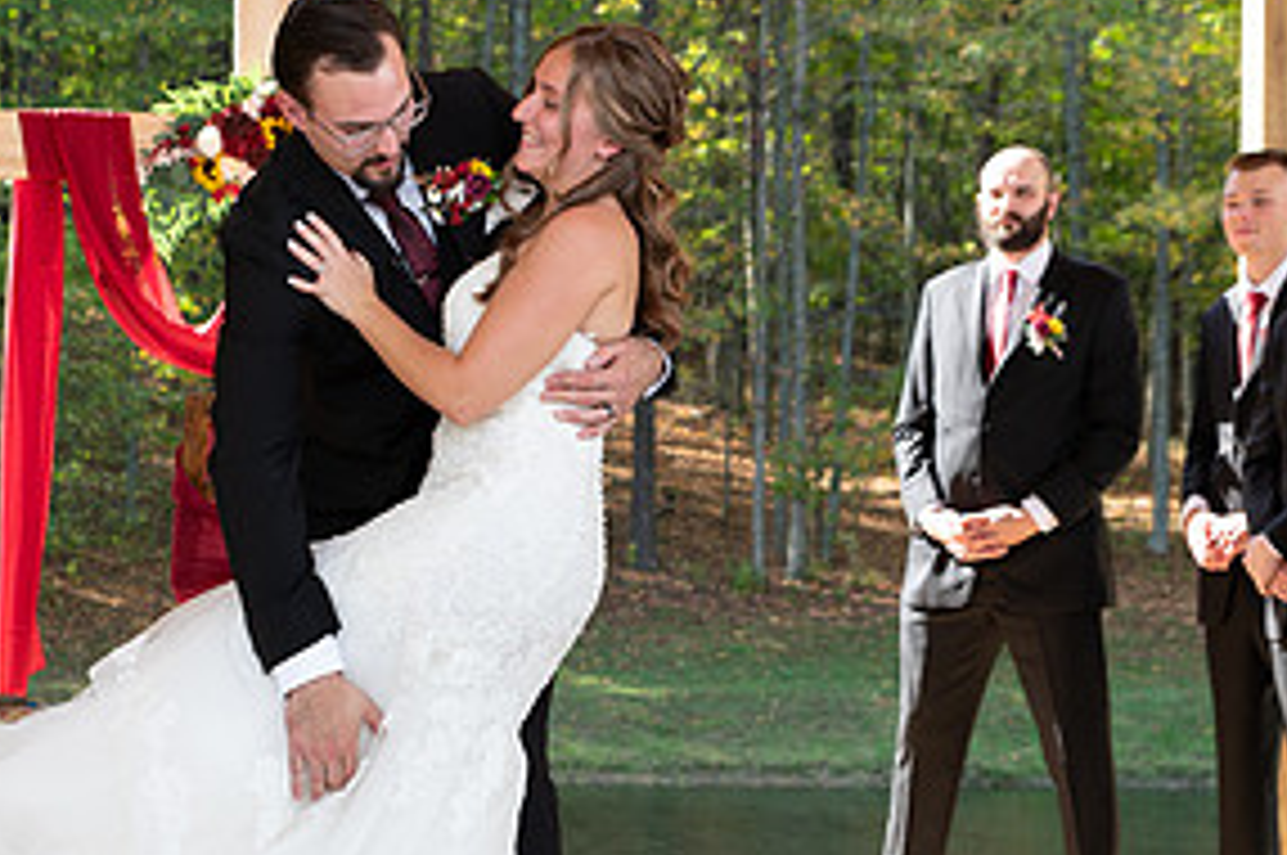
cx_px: 477
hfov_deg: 21.2
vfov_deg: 14.2
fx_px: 3428
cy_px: 621
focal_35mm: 96
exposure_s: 1/250
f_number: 4
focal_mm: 45
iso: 320
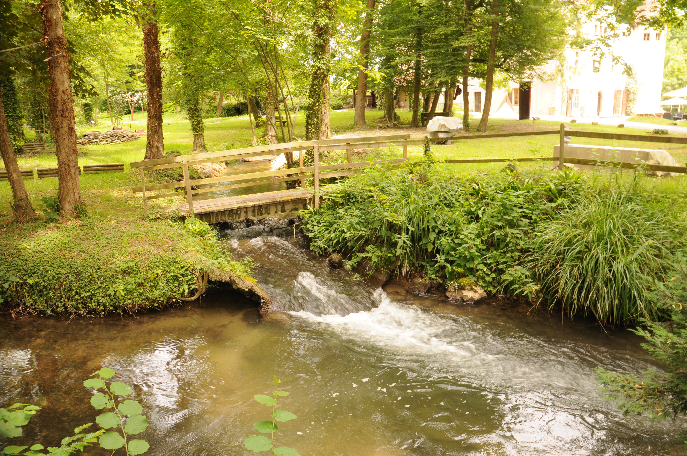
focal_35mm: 27
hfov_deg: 67.4
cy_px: 228
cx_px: 344
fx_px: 515
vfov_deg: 47.8
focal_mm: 18
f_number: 8
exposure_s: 1/40
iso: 400
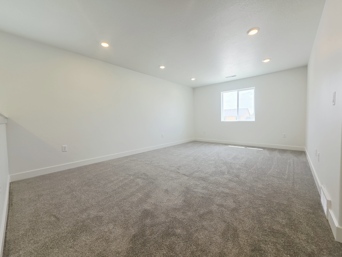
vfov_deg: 89.9
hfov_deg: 106.2
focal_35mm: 13
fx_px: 128
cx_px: 171
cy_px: 128
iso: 25
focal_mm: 2.2
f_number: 1.9
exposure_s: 1/120
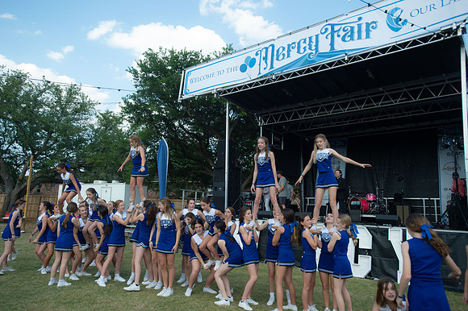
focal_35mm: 26
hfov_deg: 69.4
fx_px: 338
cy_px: 156
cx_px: 234
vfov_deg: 49.5
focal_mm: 26
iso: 100
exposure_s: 1/250
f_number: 4.5
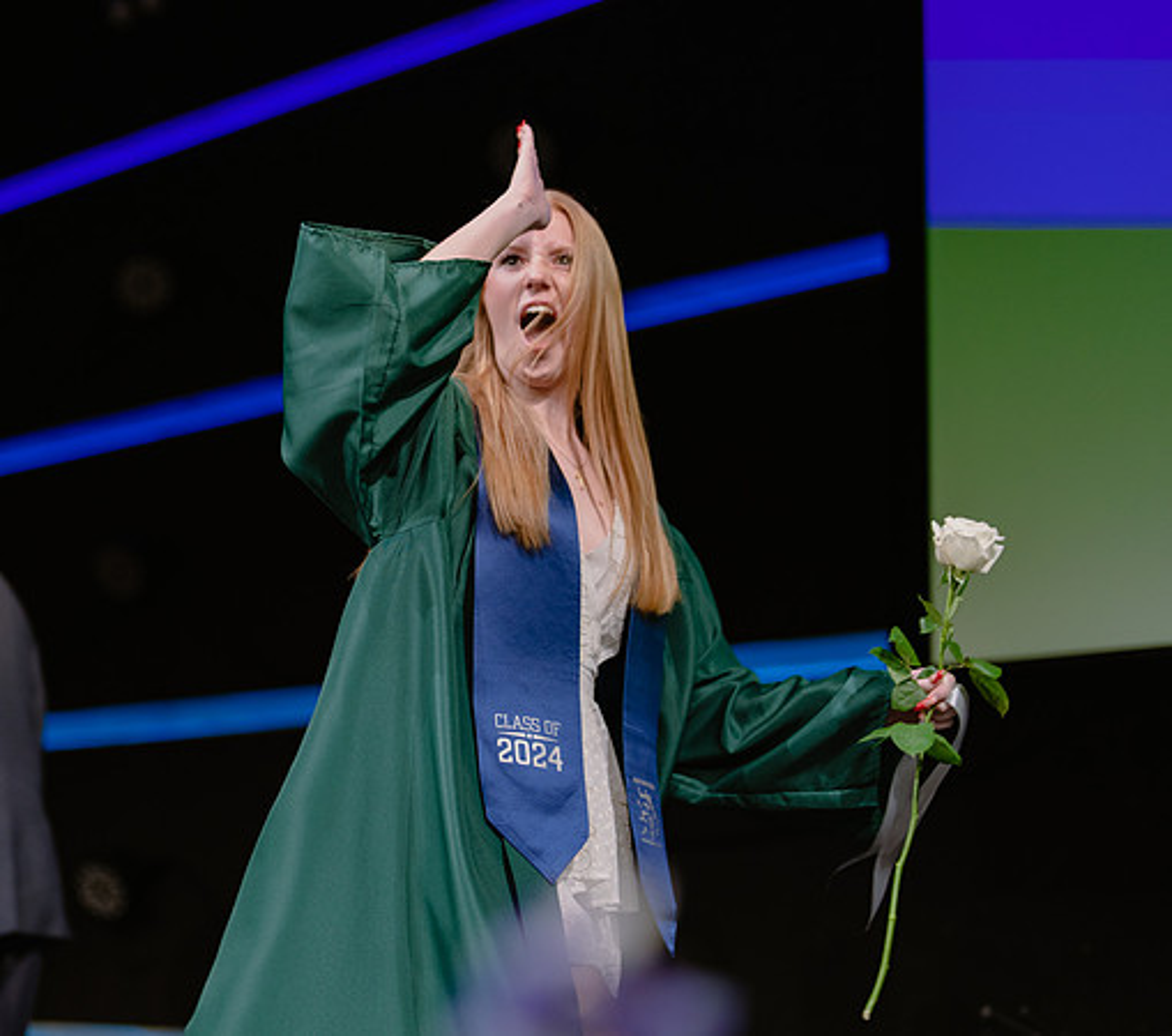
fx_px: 2327
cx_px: 443
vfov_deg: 25.1
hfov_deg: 28.2
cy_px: 481
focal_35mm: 64
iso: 640
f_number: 1.2
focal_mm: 50
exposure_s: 1/320
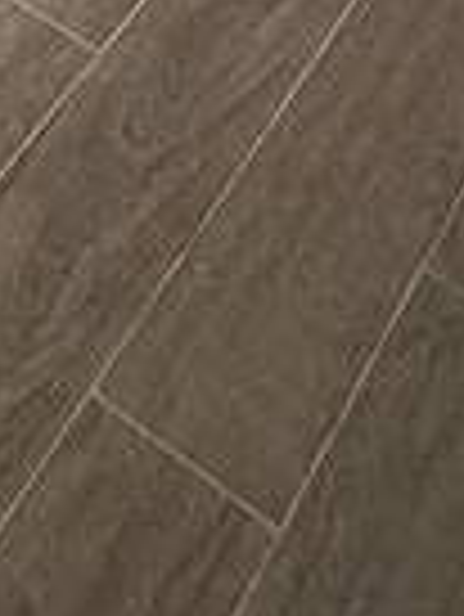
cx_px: -505
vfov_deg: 10.7
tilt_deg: -5.8
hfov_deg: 11.8
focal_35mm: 110
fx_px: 1963
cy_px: -1326
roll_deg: -0.6
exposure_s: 1/286
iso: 64
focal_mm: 2.22
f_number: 2.2
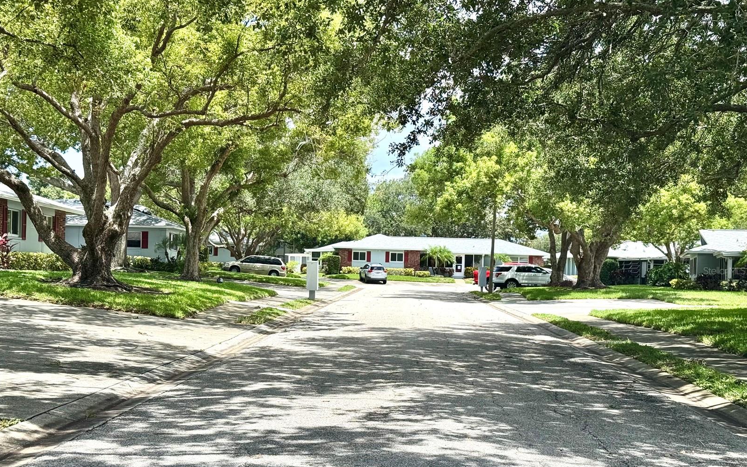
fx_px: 1038
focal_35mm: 51
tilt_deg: -0.9
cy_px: 270
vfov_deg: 25.3
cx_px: 373
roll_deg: -1.3
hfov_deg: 39.6
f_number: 1.78
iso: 64
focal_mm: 6.76
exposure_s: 1/2415
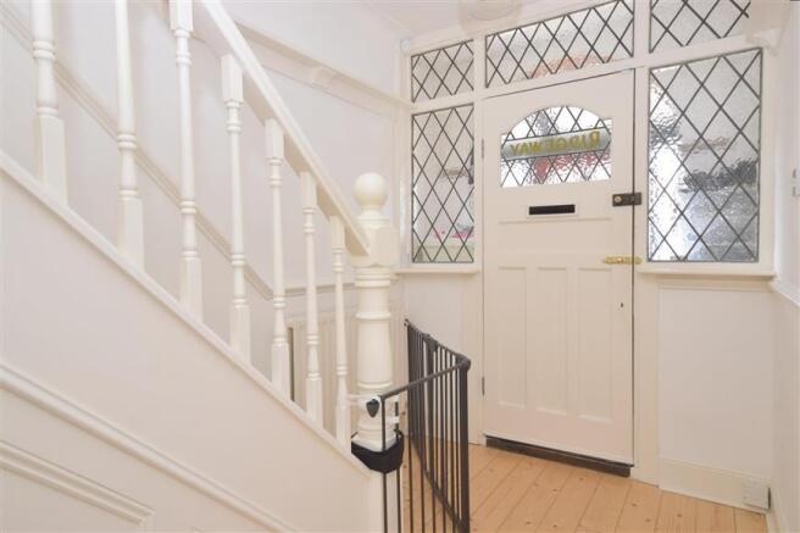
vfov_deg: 59.5
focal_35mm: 21
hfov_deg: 81.2
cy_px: 266
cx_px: 400
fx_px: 467
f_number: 10
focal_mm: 14
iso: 400
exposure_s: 1/20
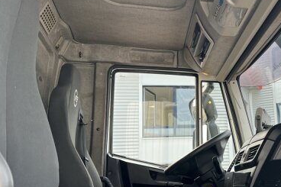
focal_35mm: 47
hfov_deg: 40.5
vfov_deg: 28.6
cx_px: 218
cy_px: 111
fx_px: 367
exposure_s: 1/407
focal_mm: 5.7
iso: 50
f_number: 1.5
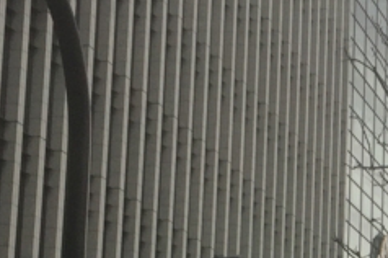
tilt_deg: +9.3
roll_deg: -1.9
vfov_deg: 10.2
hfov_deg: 15.1
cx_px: 504
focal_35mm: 130
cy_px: 389
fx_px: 1399
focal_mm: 4.15
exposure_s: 1/184
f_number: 2.2
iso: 32
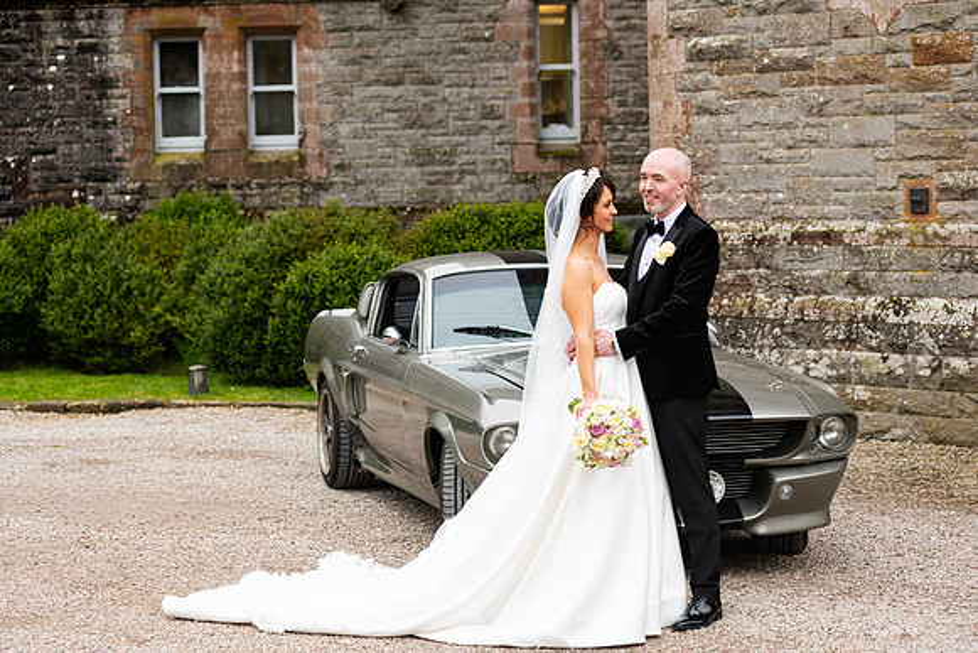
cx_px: 489
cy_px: 326
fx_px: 2279
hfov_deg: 24.2
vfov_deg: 16.3
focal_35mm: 84
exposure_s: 1/160
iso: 320
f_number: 3.5
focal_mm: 80
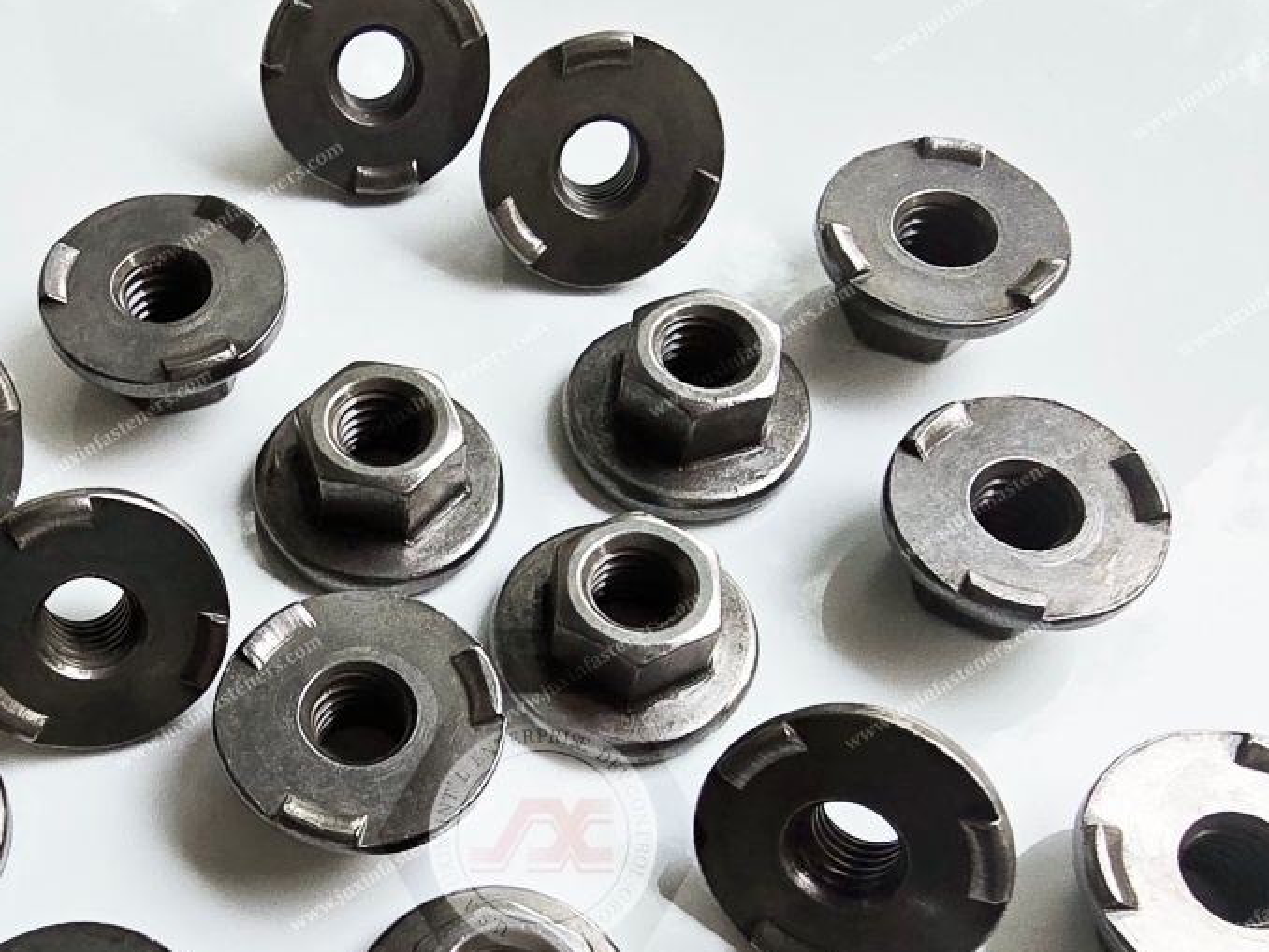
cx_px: 464
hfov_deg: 72.5
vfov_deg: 54.5
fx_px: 843
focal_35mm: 23
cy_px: 774
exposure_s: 1/51
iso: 160
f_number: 2.2
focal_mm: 2.2
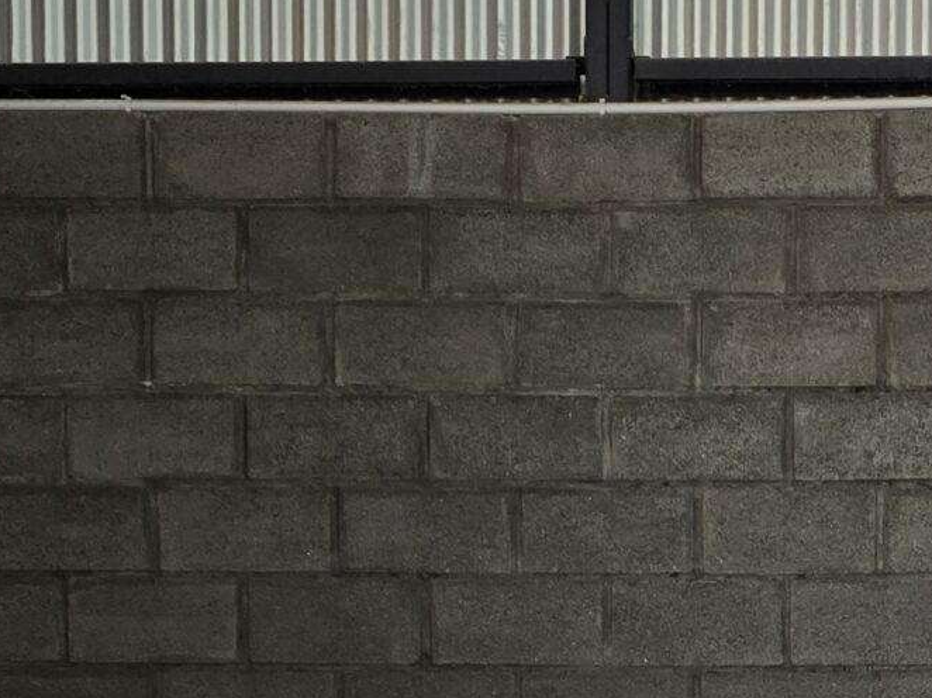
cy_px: 1164
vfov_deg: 14.9
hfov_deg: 21.8
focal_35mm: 89
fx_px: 2395
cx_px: 728
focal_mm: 6.3
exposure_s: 1/180
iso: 125
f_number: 1.7
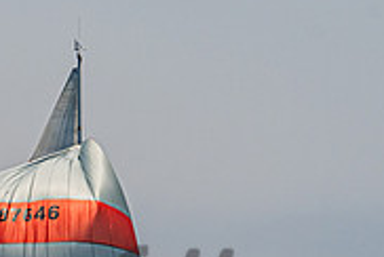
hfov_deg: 1.9
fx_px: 11656
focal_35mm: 1091
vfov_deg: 1.3
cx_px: -9
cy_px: 336
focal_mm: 250
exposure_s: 1/3200
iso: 500
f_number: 8
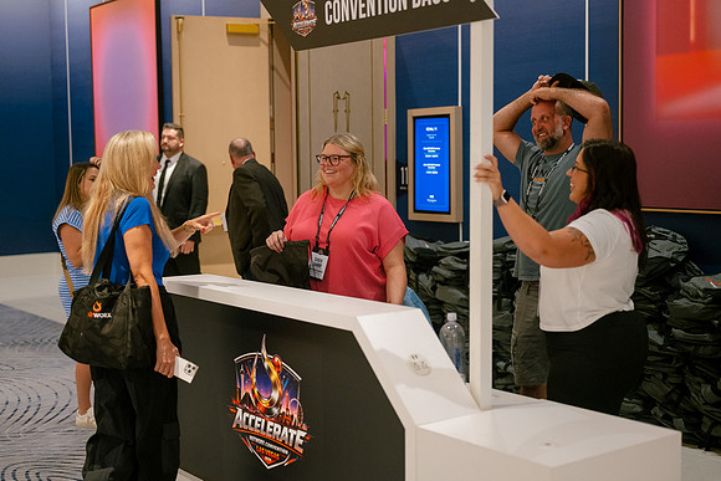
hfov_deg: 39.6
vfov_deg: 27.0
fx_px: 1002
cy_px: 240
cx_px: 360
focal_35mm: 50
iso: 1600
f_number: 2.2
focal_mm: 50
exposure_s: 1/160
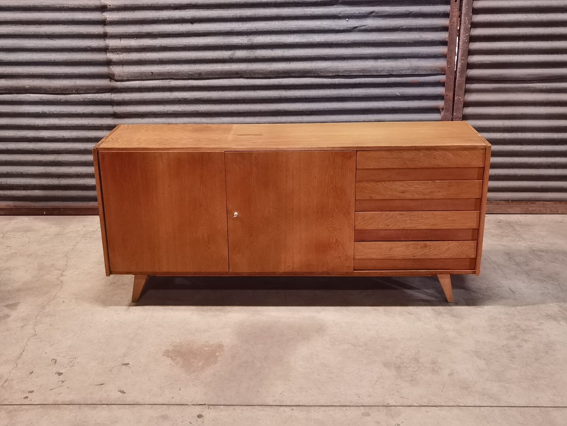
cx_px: 284
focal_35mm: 40
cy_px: 213
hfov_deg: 46.8
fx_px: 655
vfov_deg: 36.0
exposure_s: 1/20
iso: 1000
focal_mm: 6.71
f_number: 1.9
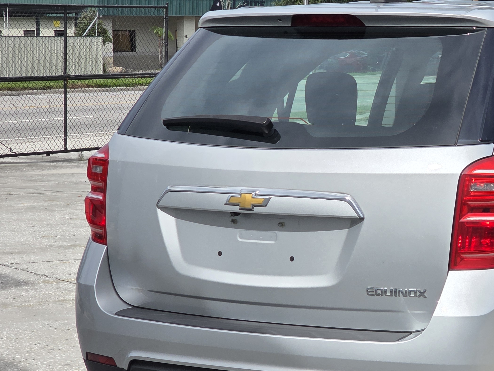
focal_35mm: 131
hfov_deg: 14.9
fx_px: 1869
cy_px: 231
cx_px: 462
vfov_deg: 11.3
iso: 50
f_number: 2.4
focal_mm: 7.9
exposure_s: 1/2961
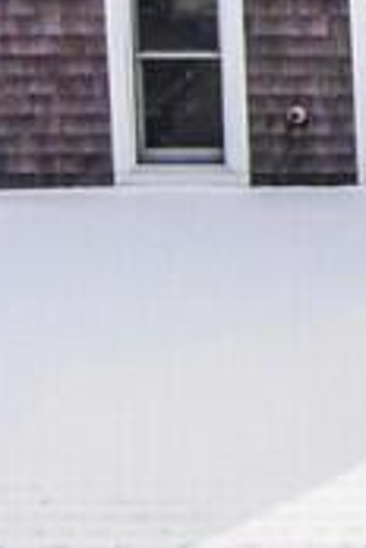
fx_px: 3507
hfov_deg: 5.4
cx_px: 1322
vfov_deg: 8.8
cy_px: -255
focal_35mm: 230
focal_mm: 4.5
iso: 200
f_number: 2.8
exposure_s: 1/1250
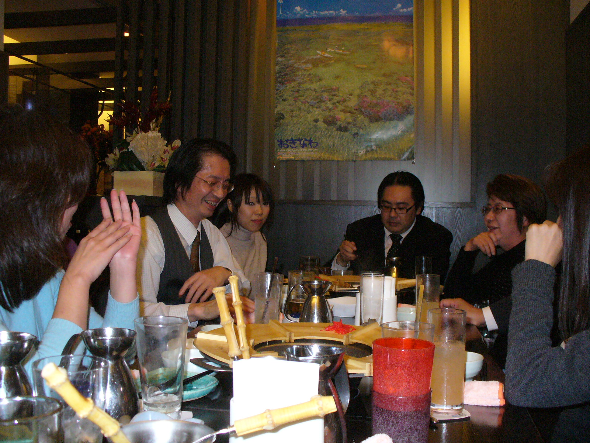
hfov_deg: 50.1
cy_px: 222
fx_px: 631
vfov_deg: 38.7
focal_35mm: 37
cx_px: 295
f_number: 2.8
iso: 400
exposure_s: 1/60
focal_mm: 6.1
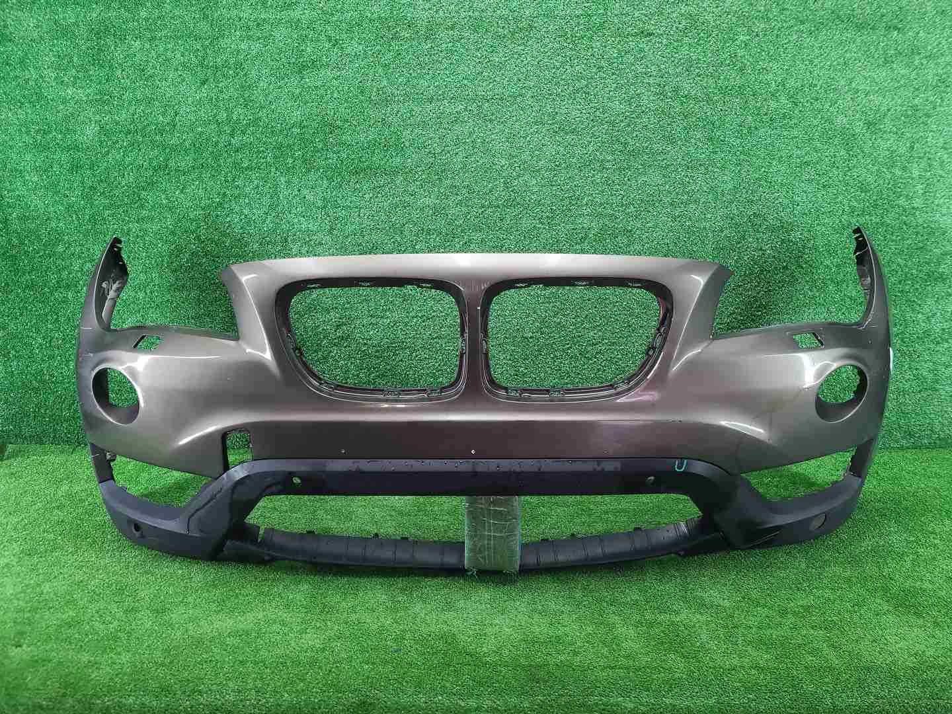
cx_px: 476
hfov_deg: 67.3
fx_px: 715
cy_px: 357
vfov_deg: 53.1
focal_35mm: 26
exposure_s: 1/50
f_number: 1.8
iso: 213
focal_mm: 5.4
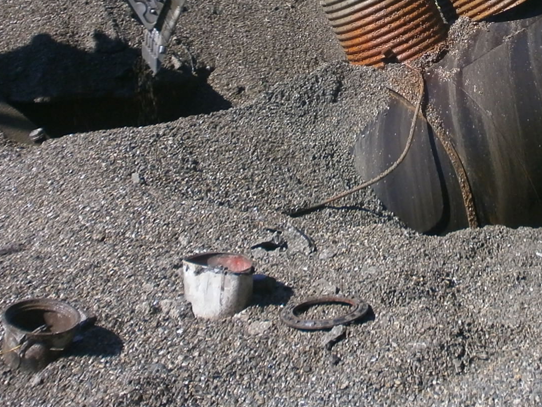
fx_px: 1002
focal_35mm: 64
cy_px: 37
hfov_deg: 29.5
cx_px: 437
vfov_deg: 22.4
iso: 100
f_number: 10
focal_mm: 4.8
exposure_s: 1/80
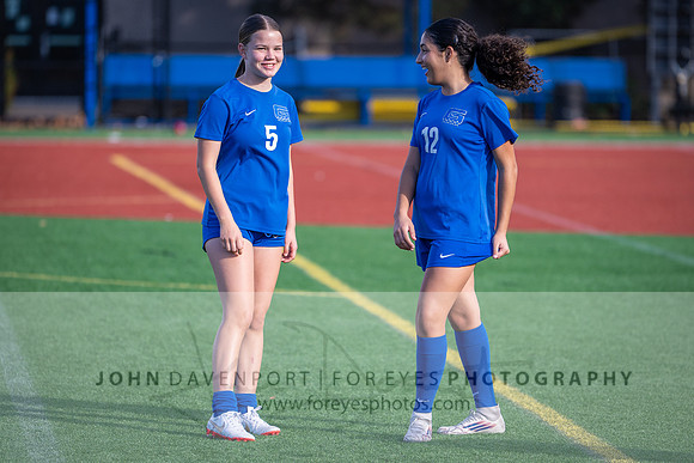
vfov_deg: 5.2
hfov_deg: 7.8
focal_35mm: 265
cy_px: 239
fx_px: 5115
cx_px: 347
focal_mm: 200
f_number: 2.8
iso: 250
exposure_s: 1/1000
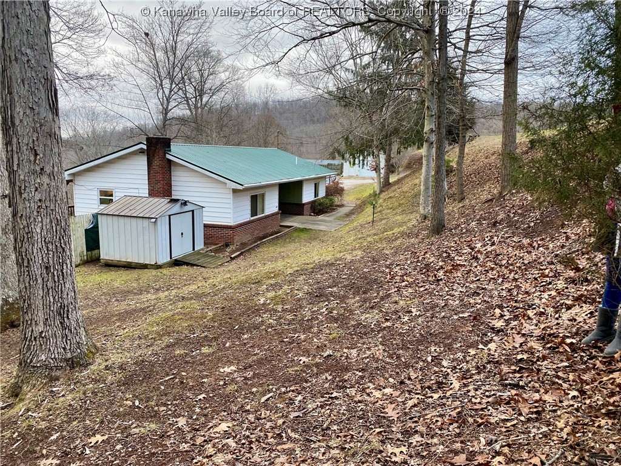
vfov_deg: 53.1
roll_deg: -2.3
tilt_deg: -11.3
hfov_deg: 67.3
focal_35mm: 26
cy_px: 233
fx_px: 466
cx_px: 310
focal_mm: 4.25
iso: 125
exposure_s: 1/105
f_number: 1.8
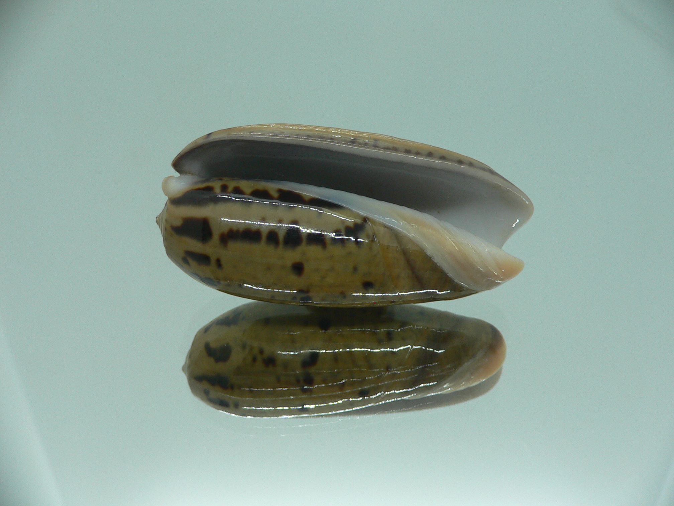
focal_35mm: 35
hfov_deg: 52.6
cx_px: 337
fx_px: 681
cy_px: 253
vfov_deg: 40.7
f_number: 2.8
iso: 100
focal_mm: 4.6
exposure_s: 1/60
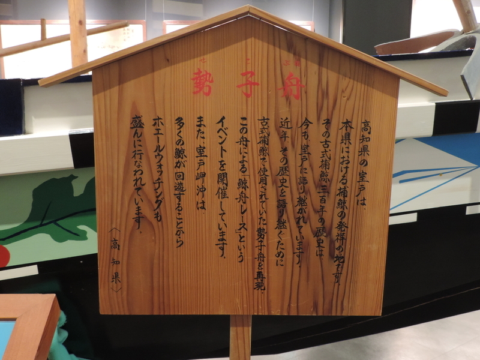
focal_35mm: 35
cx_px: 240
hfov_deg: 52.6
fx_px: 485
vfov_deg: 40.7
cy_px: 180
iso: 720
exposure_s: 1/13
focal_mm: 6.2
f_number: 3.3
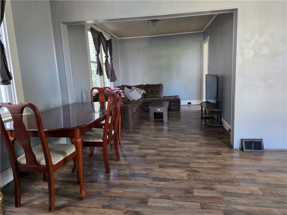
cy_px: 108
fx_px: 191
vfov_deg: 58.9
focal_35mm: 23
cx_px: 144
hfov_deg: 73.9
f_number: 1.7
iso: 640
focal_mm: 6.3
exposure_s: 1/120
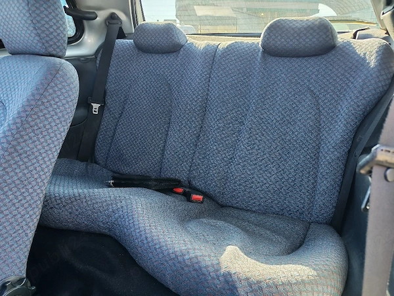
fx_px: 307
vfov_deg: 51.4
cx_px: 197
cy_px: 148
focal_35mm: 27
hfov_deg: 65.3
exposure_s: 1/100
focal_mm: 6.12
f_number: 1.9
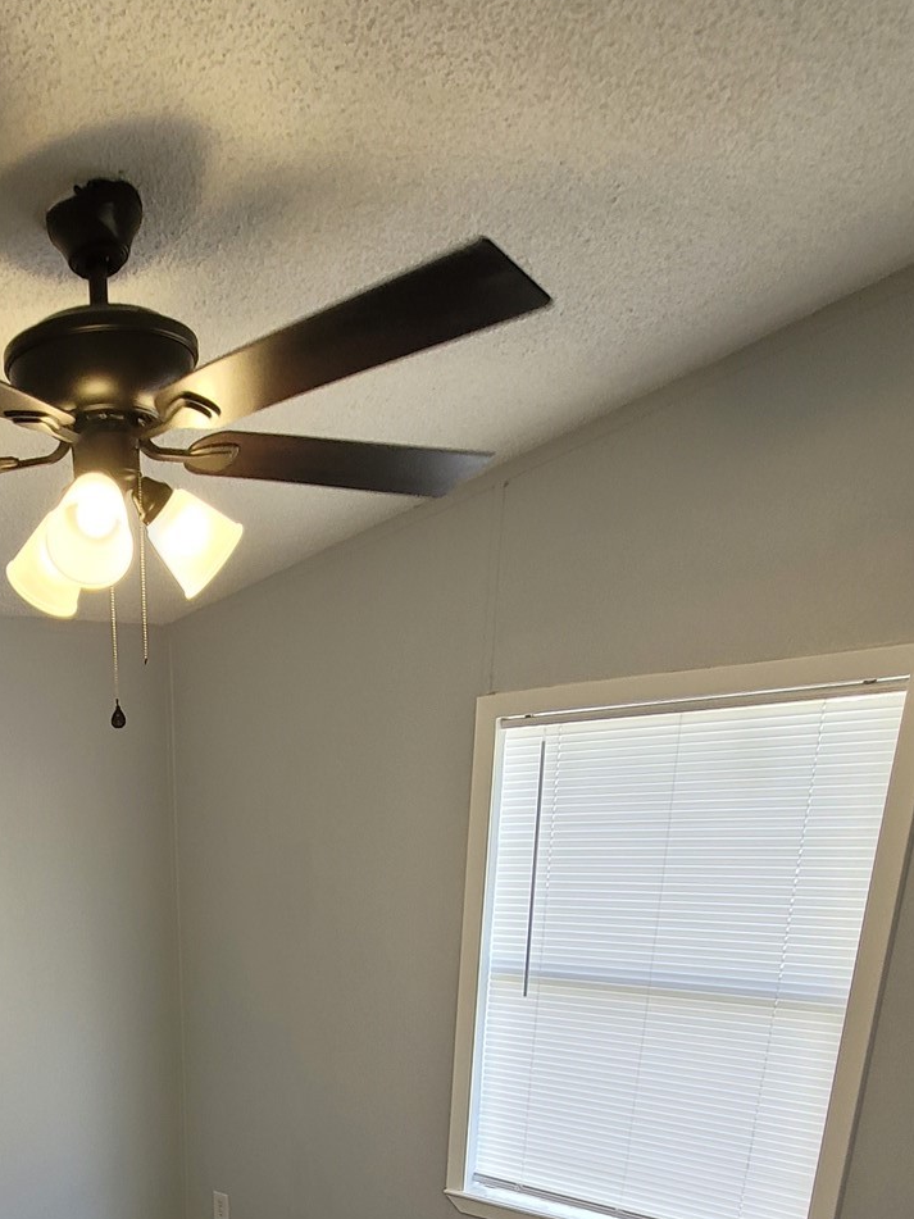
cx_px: 99
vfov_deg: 51.8
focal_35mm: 28
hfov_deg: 45.3
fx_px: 986
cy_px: 1196
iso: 100
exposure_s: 1/60
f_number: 2.2
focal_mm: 2.2
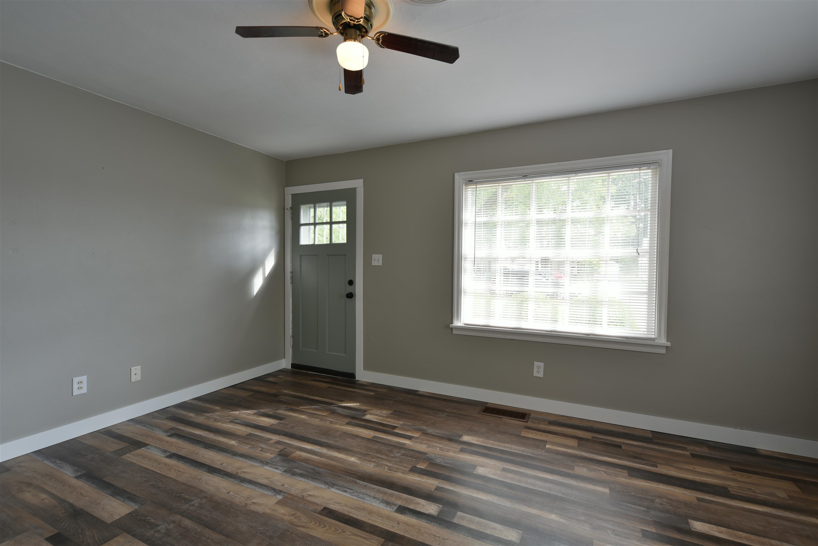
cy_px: 273
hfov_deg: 96.7
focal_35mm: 16
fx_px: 364
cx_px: 409
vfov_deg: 73.8
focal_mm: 16
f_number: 4
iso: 100
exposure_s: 1/40
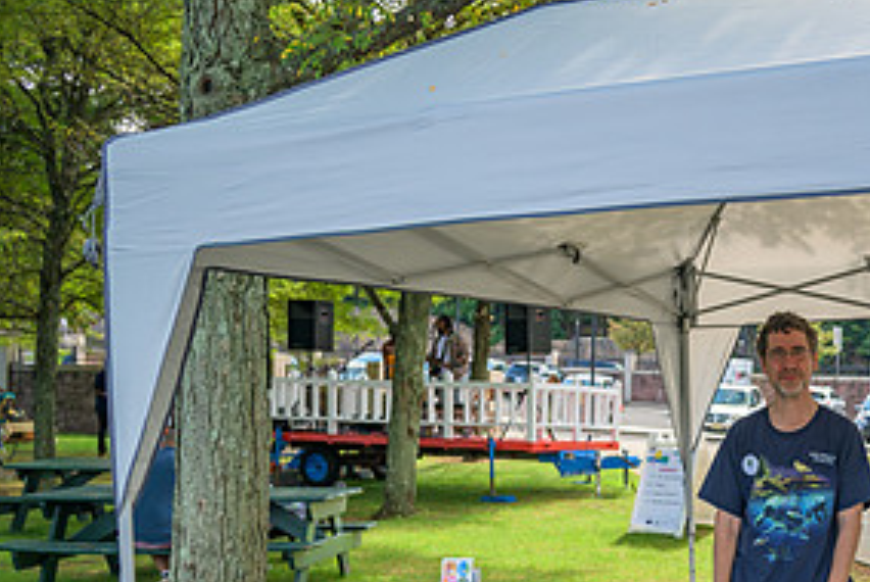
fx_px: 1185
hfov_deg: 37.2
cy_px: 504
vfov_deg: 26.8
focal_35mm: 49
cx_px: 812
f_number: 4
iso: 160
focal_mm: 24
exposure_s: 1/125
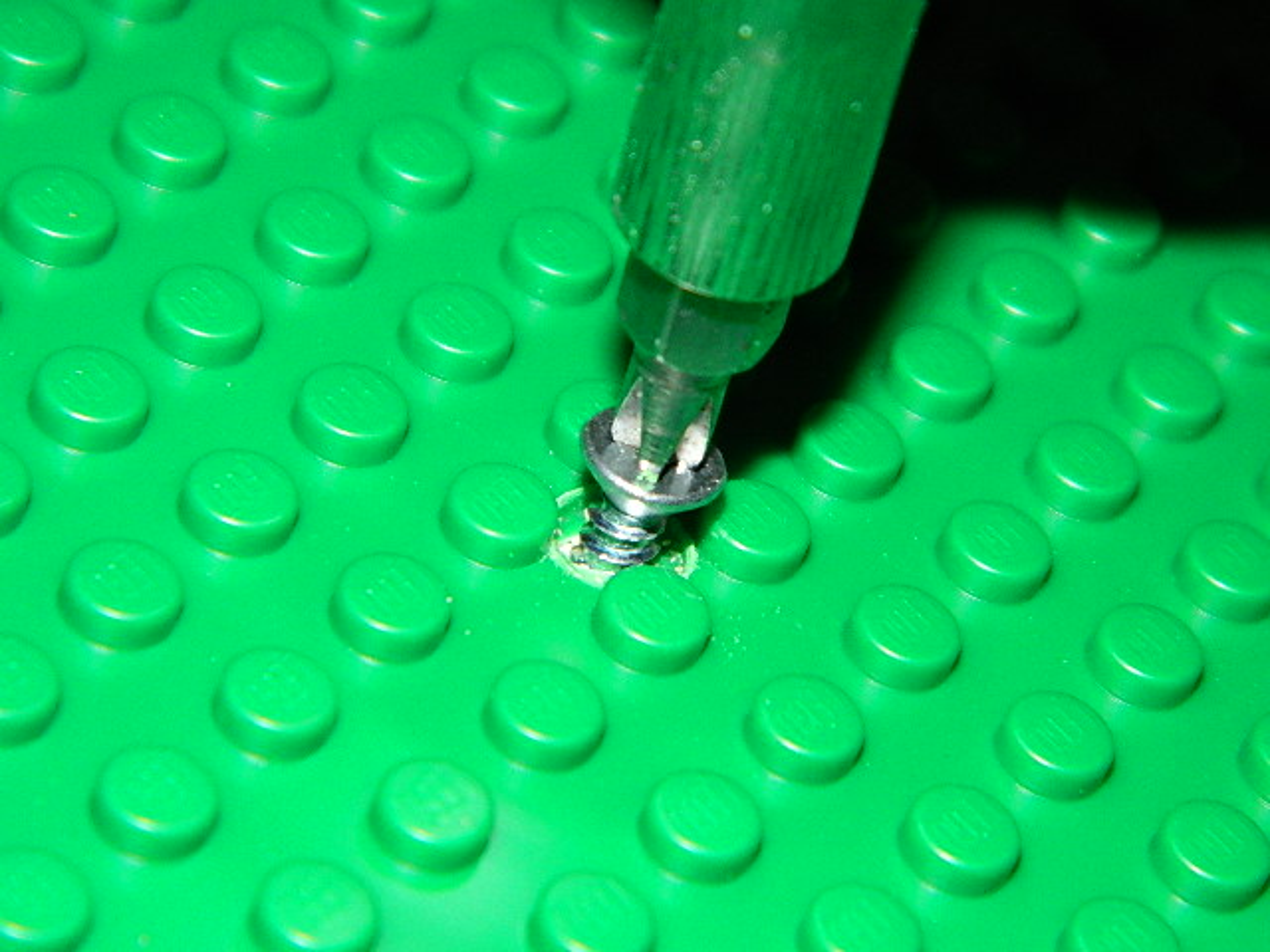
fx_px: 5503
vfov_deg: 9.9
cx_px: 635
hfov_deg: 13.2
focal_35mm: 150
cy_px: 476
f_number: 13.9
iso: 200
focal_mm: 27
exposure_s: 1/60
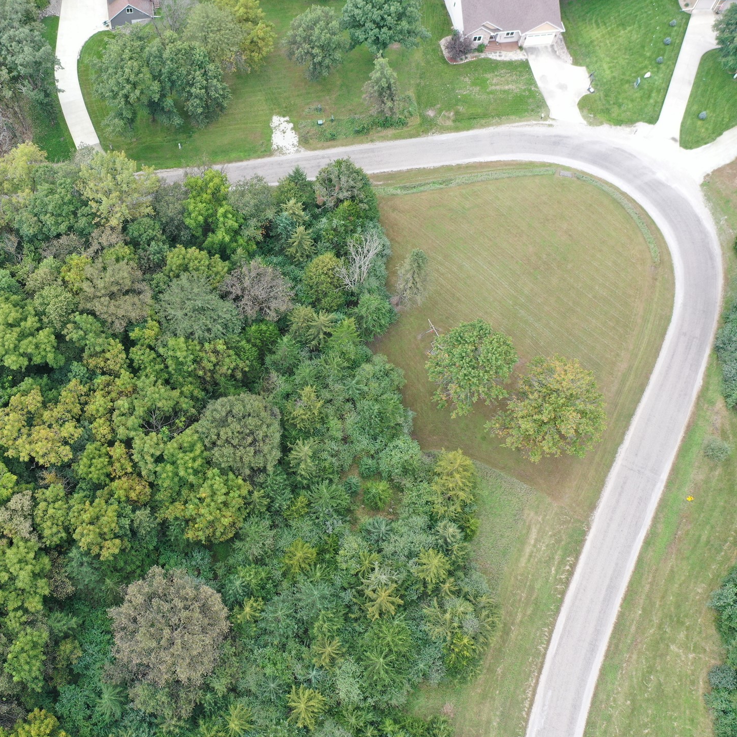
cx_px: 243
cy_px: 369
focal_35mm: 36
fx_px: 867
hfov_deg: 45.3
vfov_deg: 46.0
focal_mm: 10.26
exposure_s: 1/50
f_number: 3.5
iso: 100
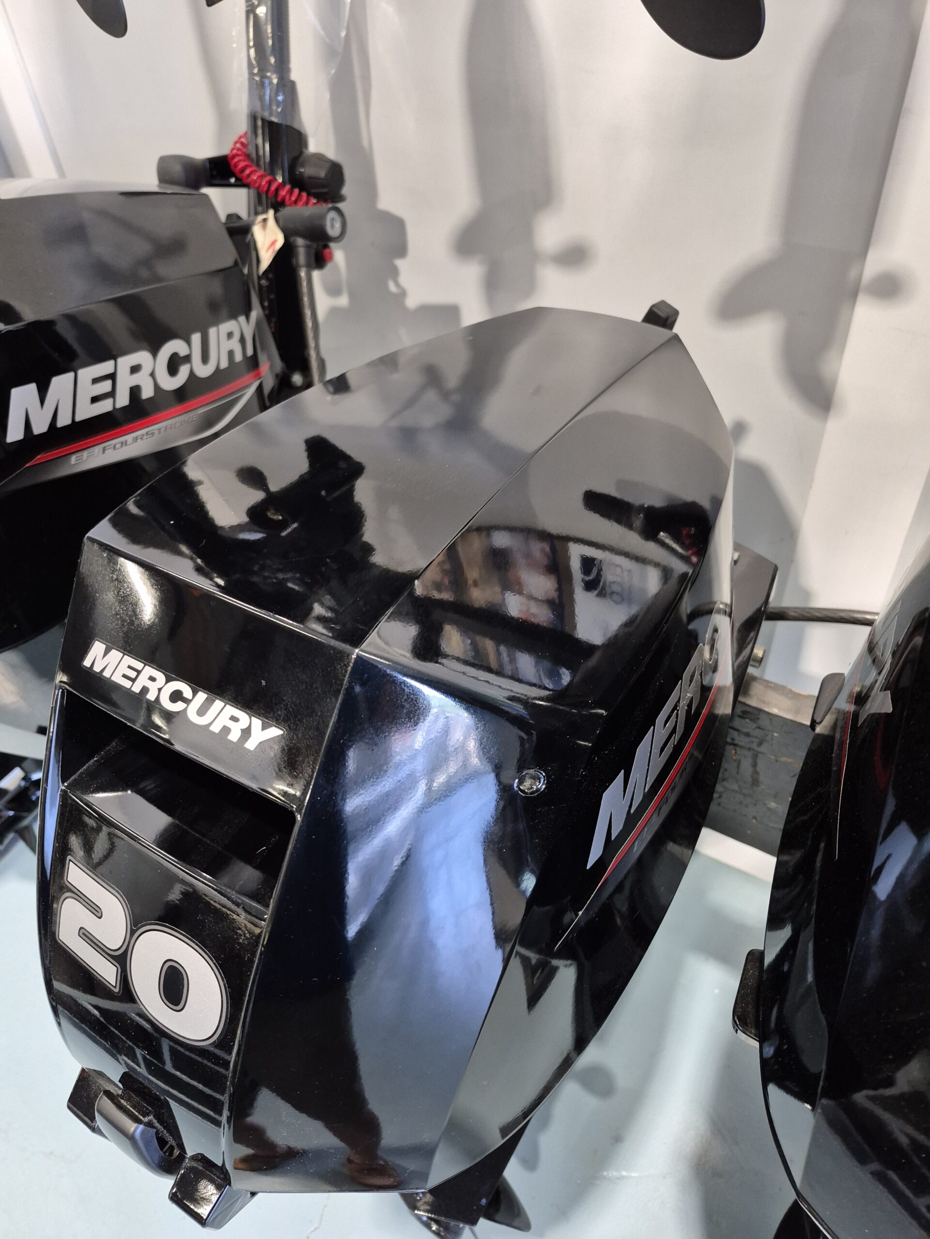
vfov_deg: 73.9
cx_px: 465
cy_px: 620
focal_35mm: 23
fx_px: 824
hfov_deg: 58.9
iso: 500
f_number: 1.8
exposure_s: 1/120
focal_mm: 5.4
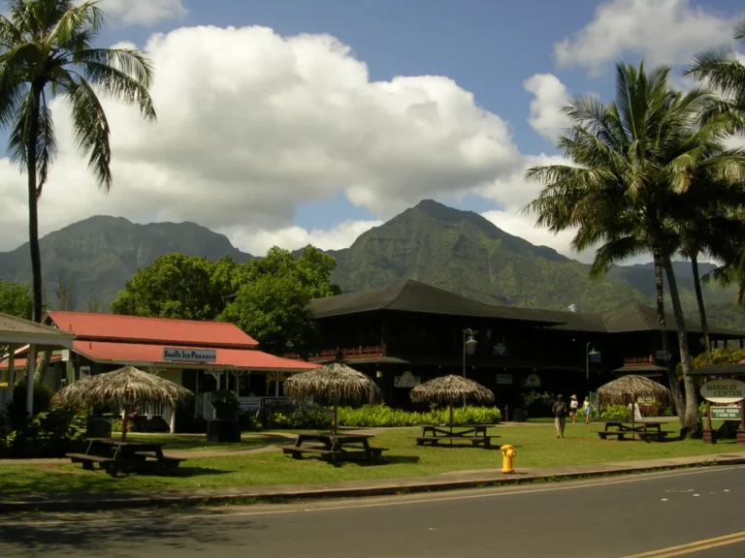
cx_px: 372
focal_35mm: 38
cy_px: 279
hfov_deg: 49.0
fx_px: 818
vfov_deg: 37.7
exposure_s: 1/438
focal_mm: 5.8
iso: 50
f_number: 5.6
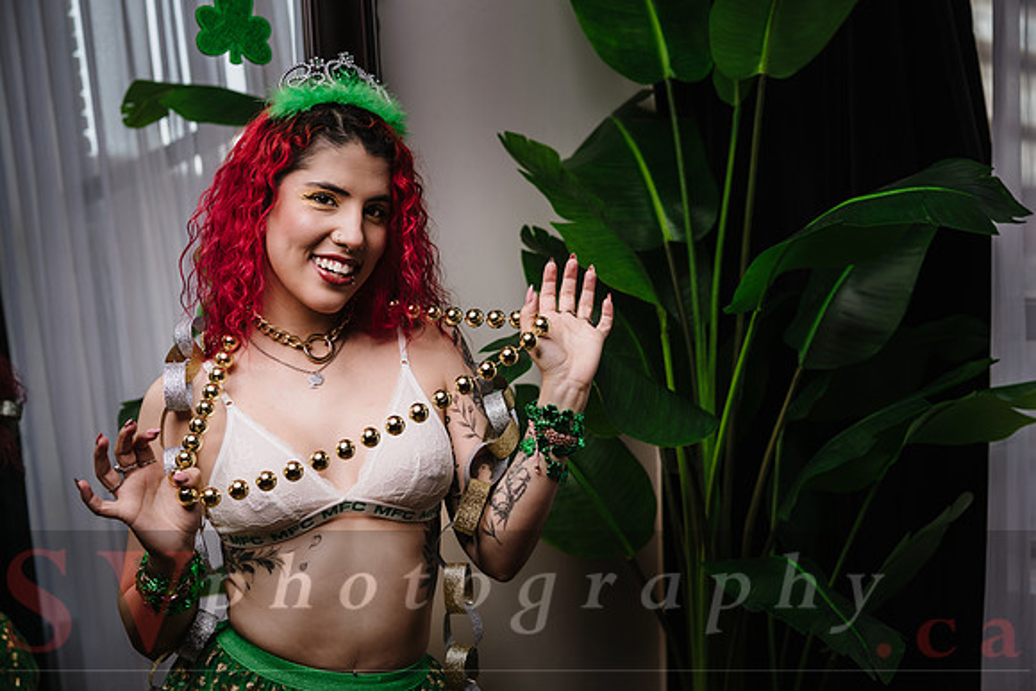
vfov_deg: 26.0
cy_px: 346
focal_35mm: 52
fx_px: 1497
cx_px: 518
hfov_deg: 38.2
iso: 64
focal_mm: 52
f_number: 4.5
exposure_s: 1/160
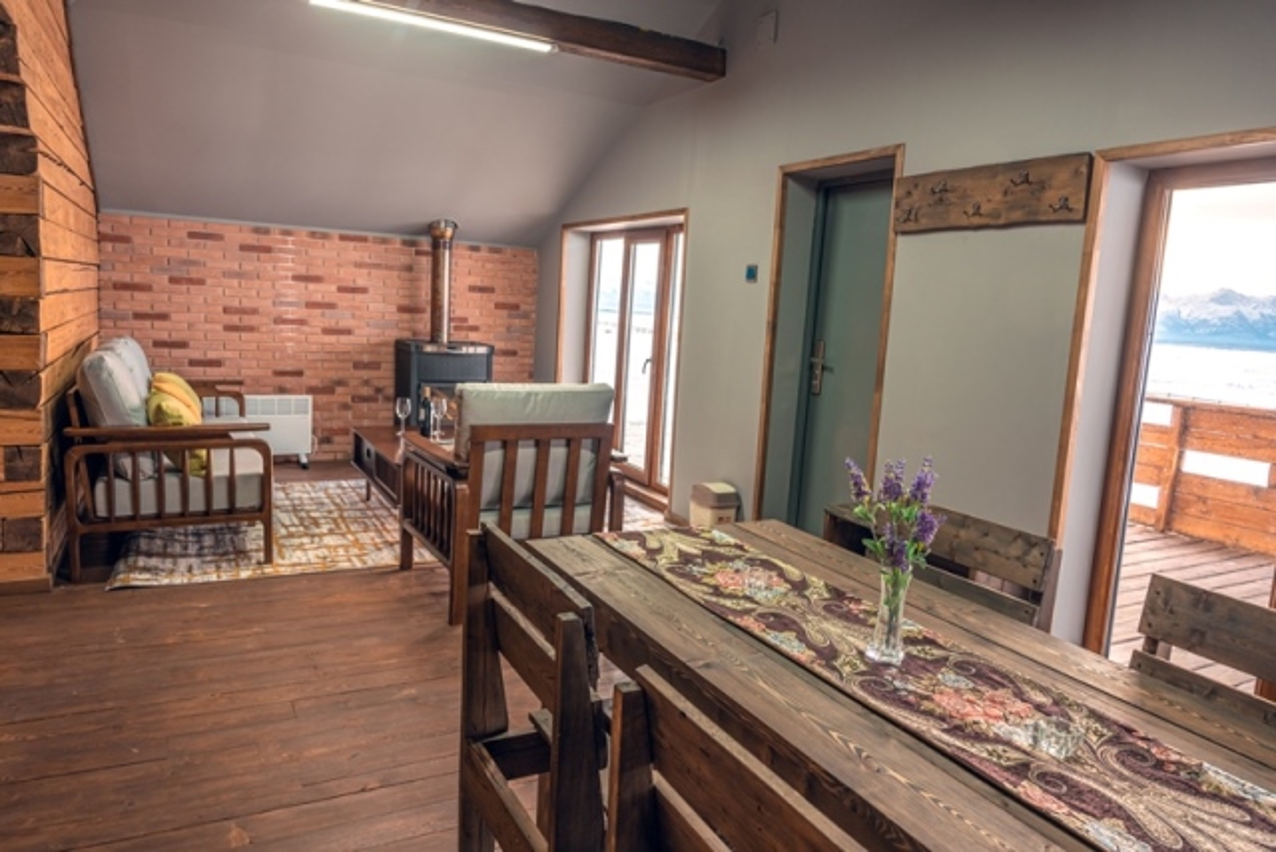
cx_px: 638
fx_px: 851
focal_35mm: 24
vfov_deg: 53.2
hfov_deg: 73.7
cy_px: 426
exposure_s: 1/100
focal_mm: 24
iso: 500
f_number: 9
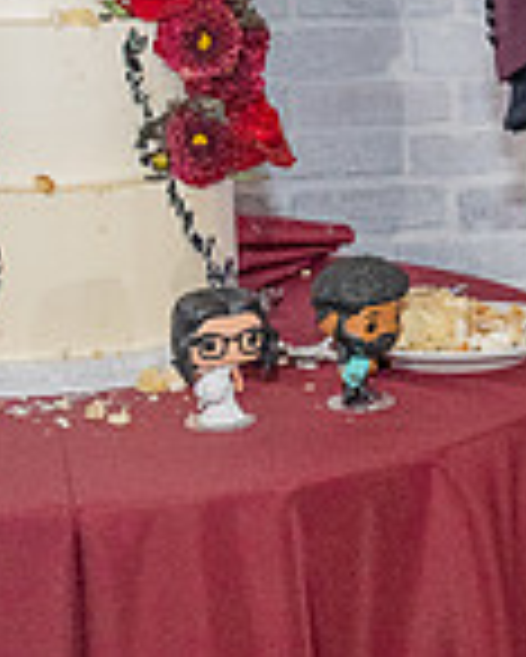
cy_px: -71
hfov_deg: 8.4
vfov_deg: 10.6
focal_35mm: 180
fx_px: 3499
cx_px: 818
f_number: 5.6
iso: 2000
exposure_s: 1/200
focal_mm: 39
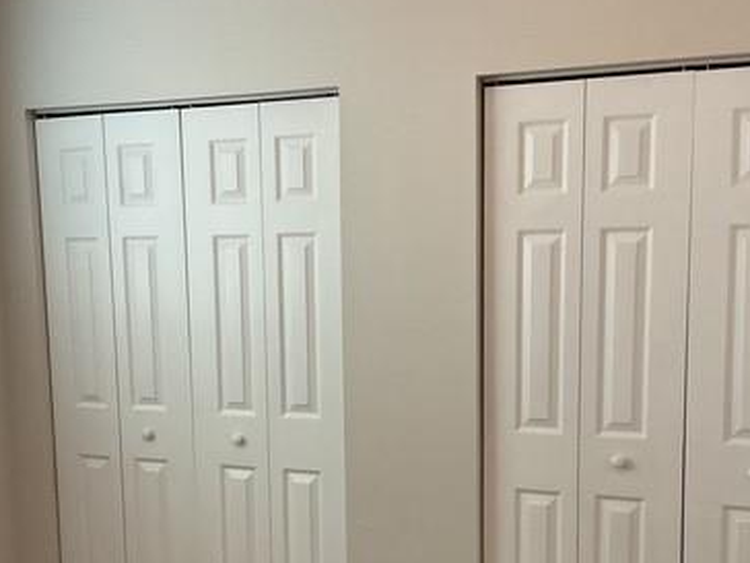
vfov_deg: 28.3
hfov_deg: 37.5
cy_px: 402
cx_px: 373
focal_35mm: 51
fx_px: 1105
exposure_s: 1/60
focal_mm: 3
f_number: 1.8
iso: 100
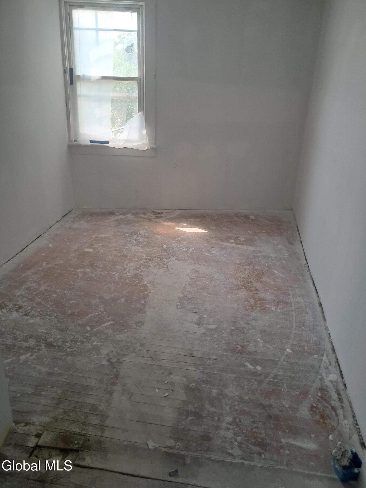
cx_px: 183
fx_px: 381
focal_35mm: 27
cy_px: 244
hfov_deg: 51.4
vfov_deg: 65.3
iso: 50
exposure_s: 1/50
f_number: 1.8
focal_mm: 4
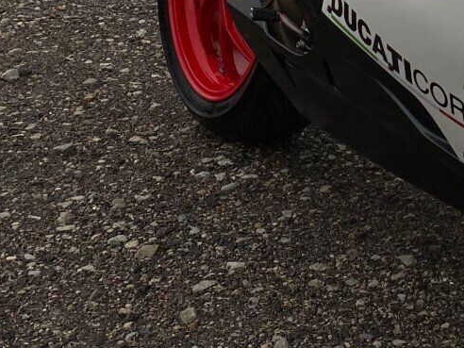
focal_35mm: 103
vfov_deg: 14.0
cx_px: 635
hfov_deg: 17.6
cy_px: -63
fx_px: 1381
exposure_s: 1/1429
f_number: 1.8
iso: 32
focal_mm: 4.25
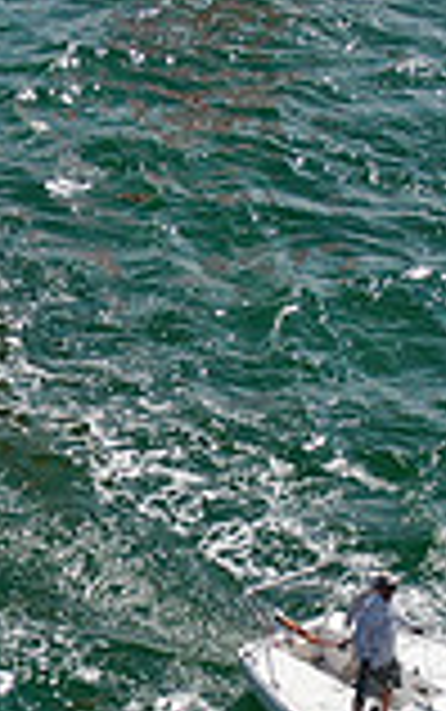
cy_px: 452
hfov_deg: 7.0
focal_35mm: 187
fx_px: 3630
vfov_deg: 11.2
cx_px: 212
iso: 100
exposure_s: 1/1000
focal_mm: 8.6
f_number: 3.8
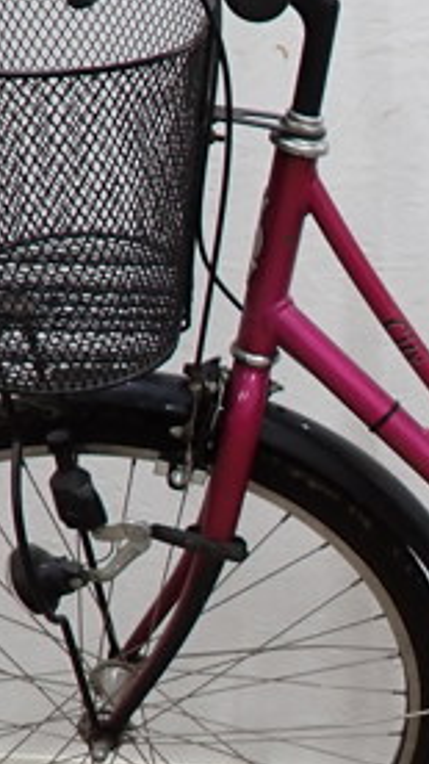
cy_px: 534
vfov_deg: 34.4
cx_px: 653
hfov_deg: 17.8
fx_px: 1215
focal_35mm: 60
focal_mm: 3.33
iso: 200
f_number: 2
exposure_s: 1/60
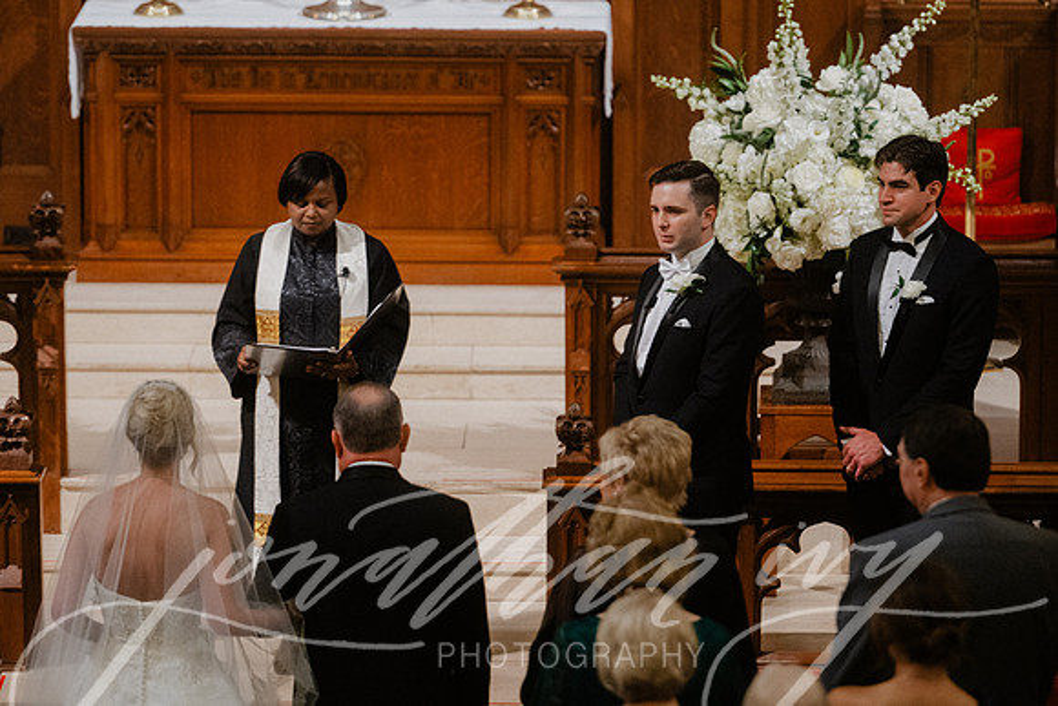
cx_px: 608
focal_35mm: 234
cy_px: 296
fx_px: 6872
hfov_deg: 8.8
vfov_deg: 5.9
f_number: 2.8
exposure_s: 1/160
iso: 4000
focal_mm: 200
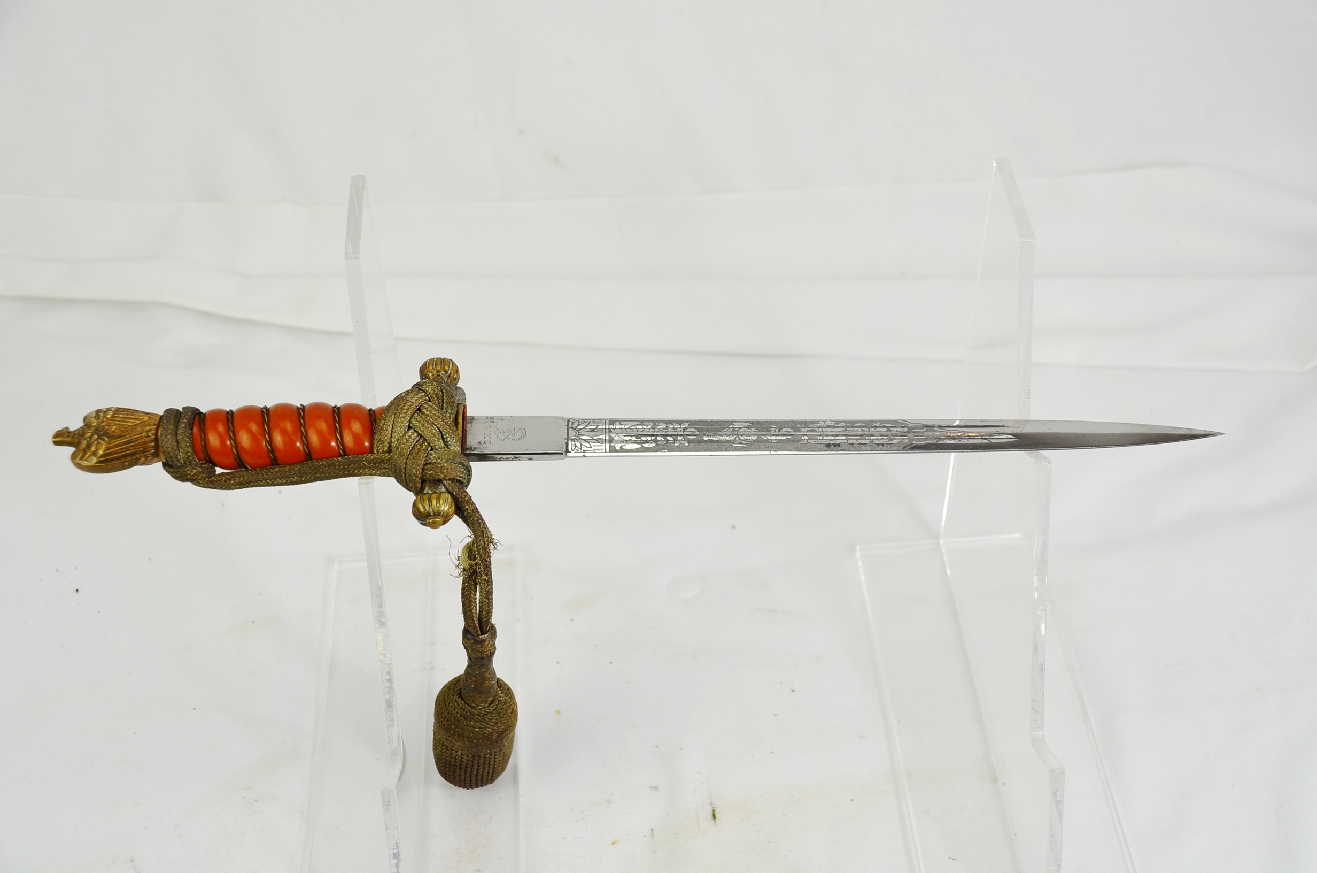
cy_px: 436
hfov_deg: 41.2
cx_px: 658
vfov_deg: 28.0
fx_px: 1752
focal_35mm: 48
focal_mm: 32
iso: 200
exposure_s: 1/160
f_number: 6.3
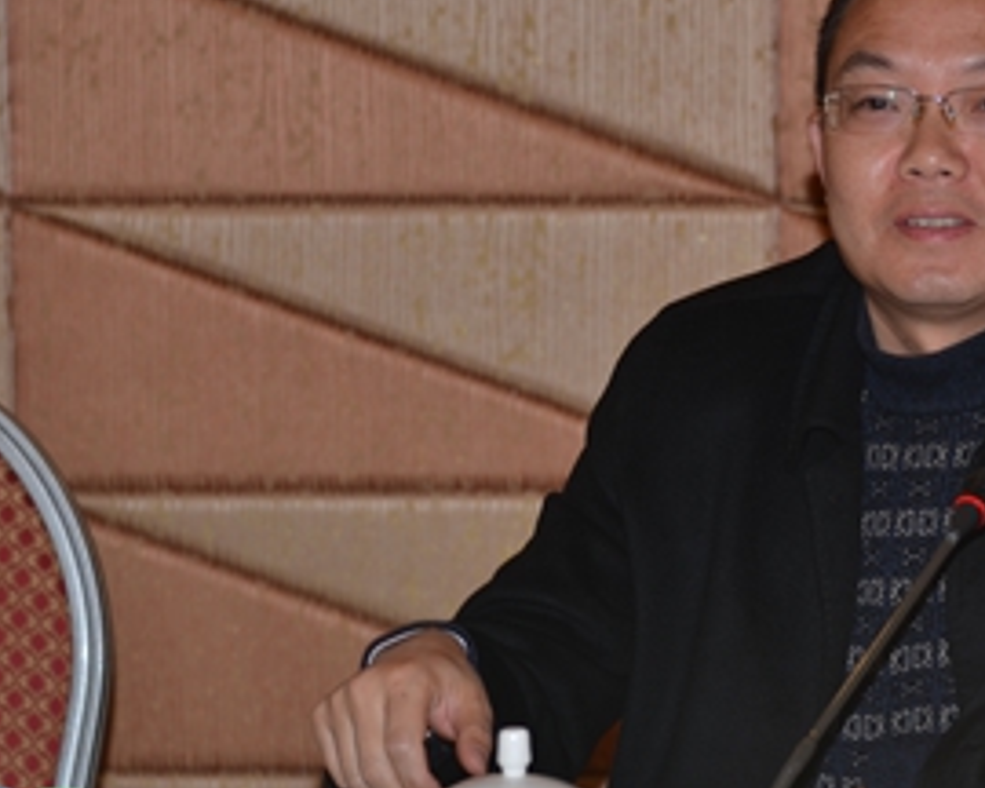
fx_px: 4694
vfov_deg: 9.6
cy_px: 429
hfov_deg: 11.9
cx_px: 752
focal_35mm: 161
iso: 100
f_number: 4.8
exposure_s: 1/60
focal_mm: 62
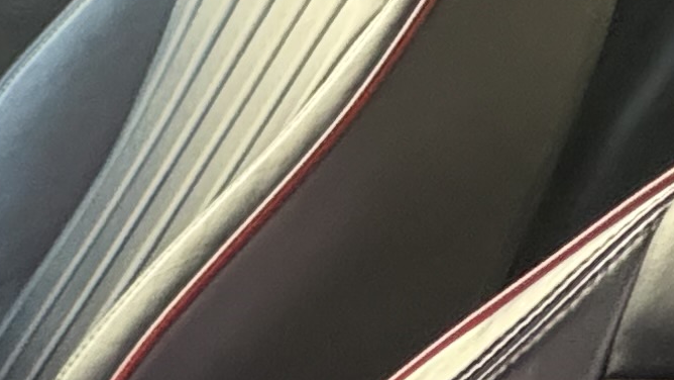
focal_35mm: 92
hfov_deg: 21.3
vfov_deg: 11.2
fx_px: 1644
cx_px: -168
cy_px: 882
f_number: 2.2
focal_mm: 2.22
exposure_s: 1/59
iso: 1000
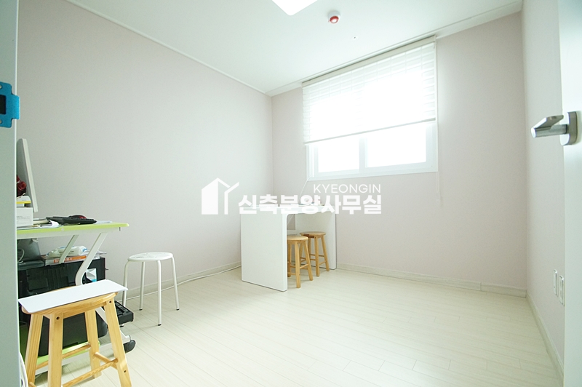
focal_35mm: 15
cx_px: 291
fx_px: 242
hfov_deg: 100.4
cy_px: 194
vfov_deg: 77.2
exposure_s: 1/640
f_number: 4
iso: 1600
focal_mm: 10
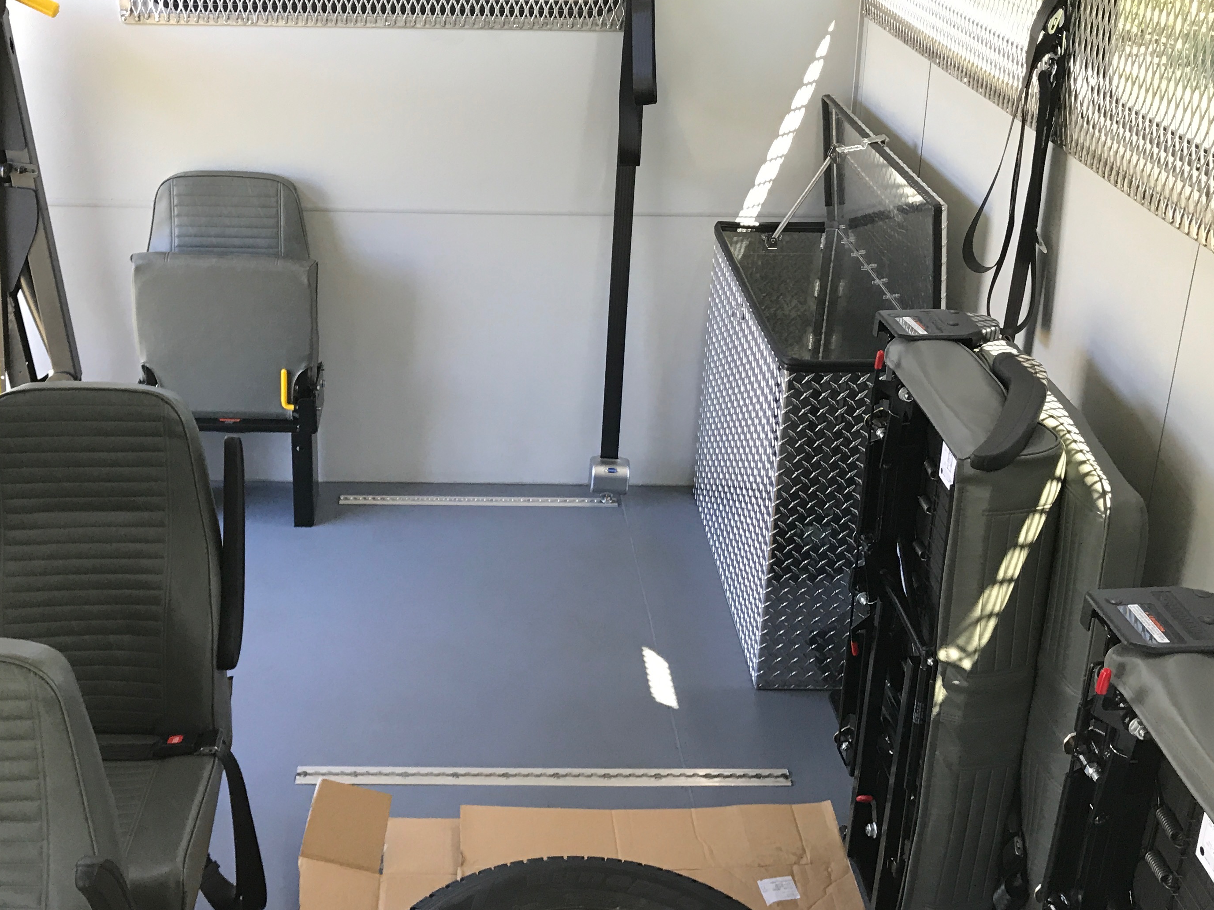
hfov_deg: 45.4
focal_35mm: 41
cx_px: 455
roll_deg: +0.6
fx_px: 1438
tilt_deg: -23.8
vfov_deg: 35.1
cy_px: 435
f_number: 1.8
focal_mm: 3.99
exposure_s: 1/30
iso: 32
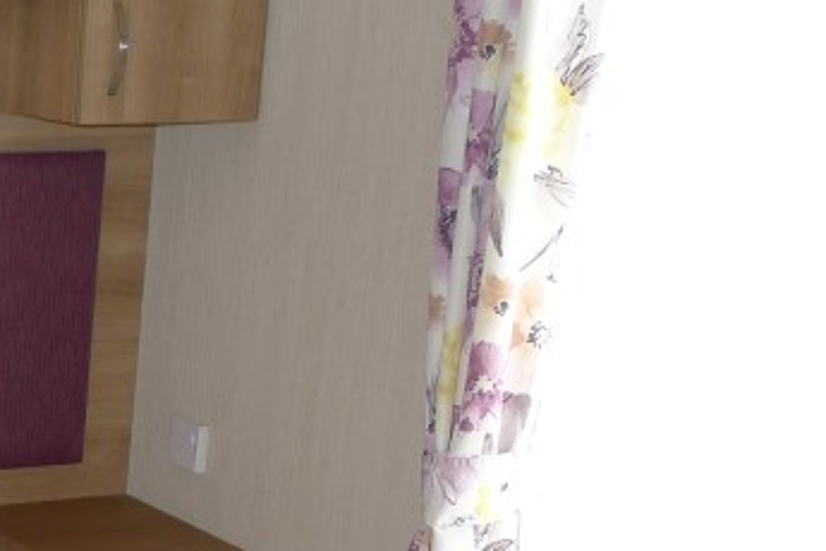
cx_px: -379
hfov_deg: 21.6
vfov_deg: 16.8
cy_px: 494
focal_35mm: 80
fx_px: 1835
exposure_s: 1/80
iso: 100
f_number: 2
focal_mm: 5.1
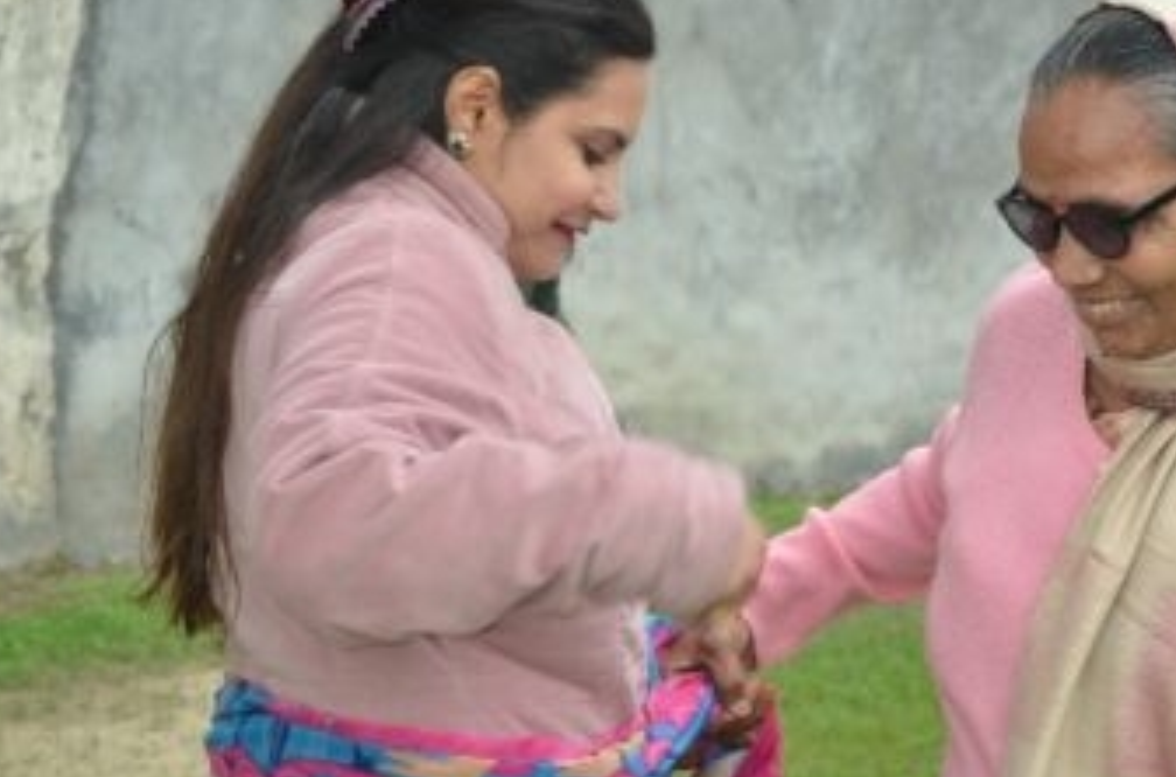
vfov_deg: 10.2
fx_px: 4365
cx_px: 658
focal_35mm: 134
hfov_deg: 15.3
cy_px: 334
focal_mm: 50
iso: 200
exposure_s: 1/200
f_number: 5
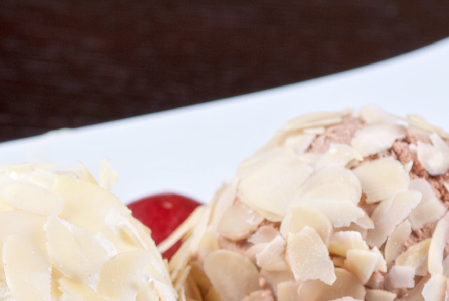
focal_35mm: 210
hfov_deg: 9.7
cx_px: 26
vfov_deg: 6.5
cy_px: 317
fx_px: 2623
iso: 100
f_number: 10
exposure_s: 1/160
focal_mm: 60
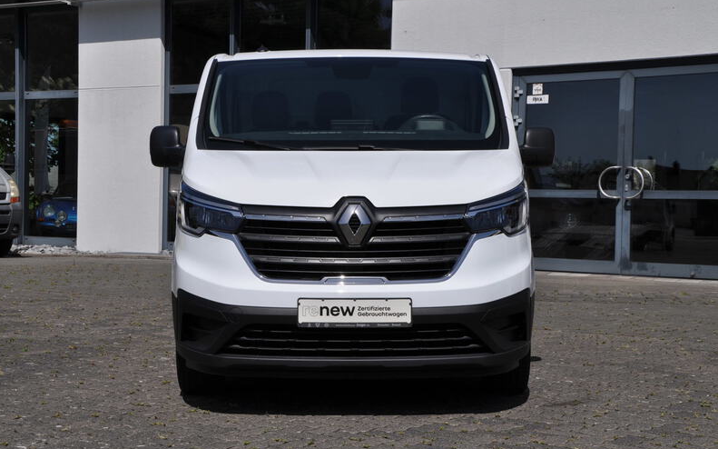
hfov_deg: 29.6
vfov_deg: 18.7
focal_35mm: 70
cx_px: 356
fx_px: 1360
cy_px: 223
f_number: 11
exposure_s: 1/500
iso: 200
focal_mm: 45
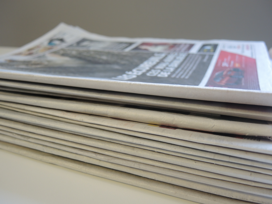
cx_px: 136
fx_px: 259
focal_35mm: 33
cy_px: 102
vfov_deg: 42.9
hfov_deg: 55.4
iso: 280
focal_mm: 7
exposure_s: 1/30
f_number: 2
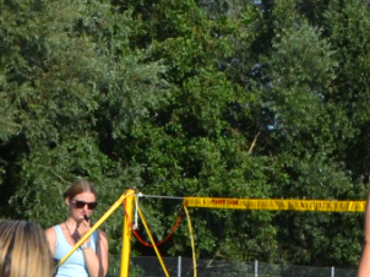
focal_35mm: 235
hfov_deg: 8.3
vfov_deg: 6.3
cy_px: 62
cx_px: 489
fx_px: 2510
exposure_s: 1/1600
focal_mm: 24
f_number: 5.6
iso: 400
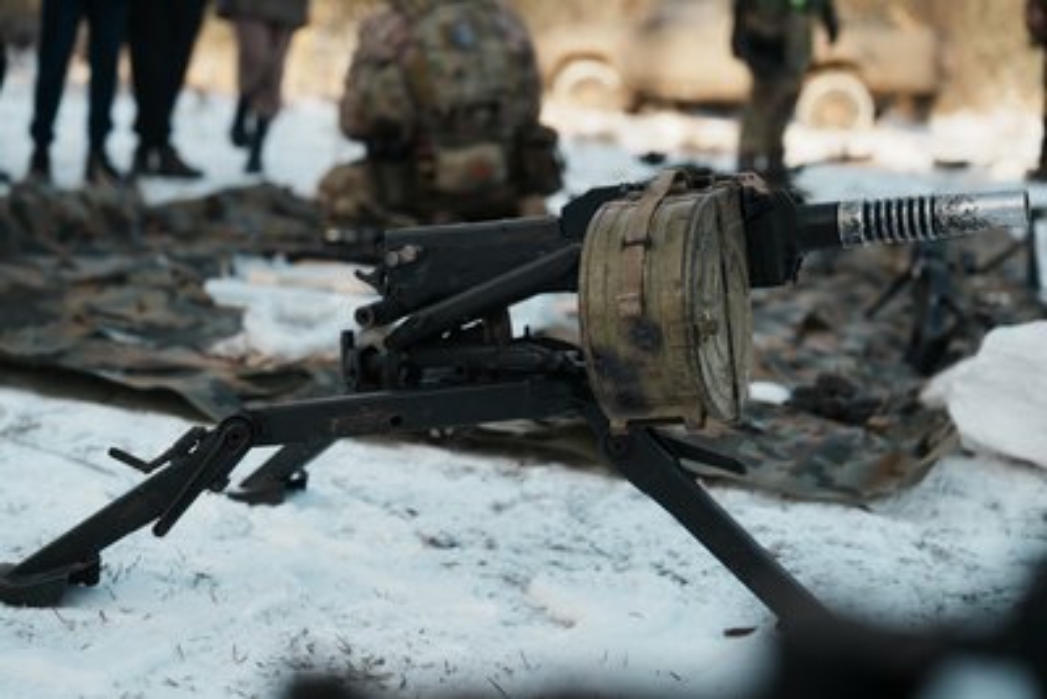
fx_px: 1949
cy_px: 350
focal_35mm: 67
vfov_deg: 20.3
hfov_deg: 30.1
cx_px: 524
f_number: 2.8
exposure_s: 1/160
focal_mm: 67
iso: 100
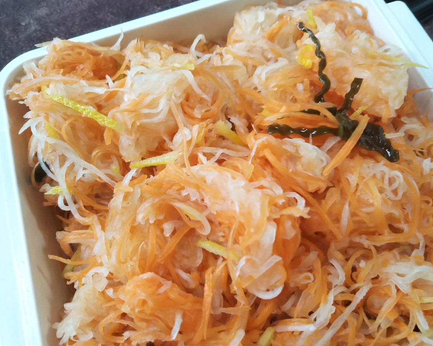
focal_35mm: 32
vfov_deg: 45.8
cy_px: 172
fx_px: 410
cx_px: 228
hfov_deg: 55.6
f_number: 2.2
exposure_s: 1/30
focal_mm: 4
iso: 80
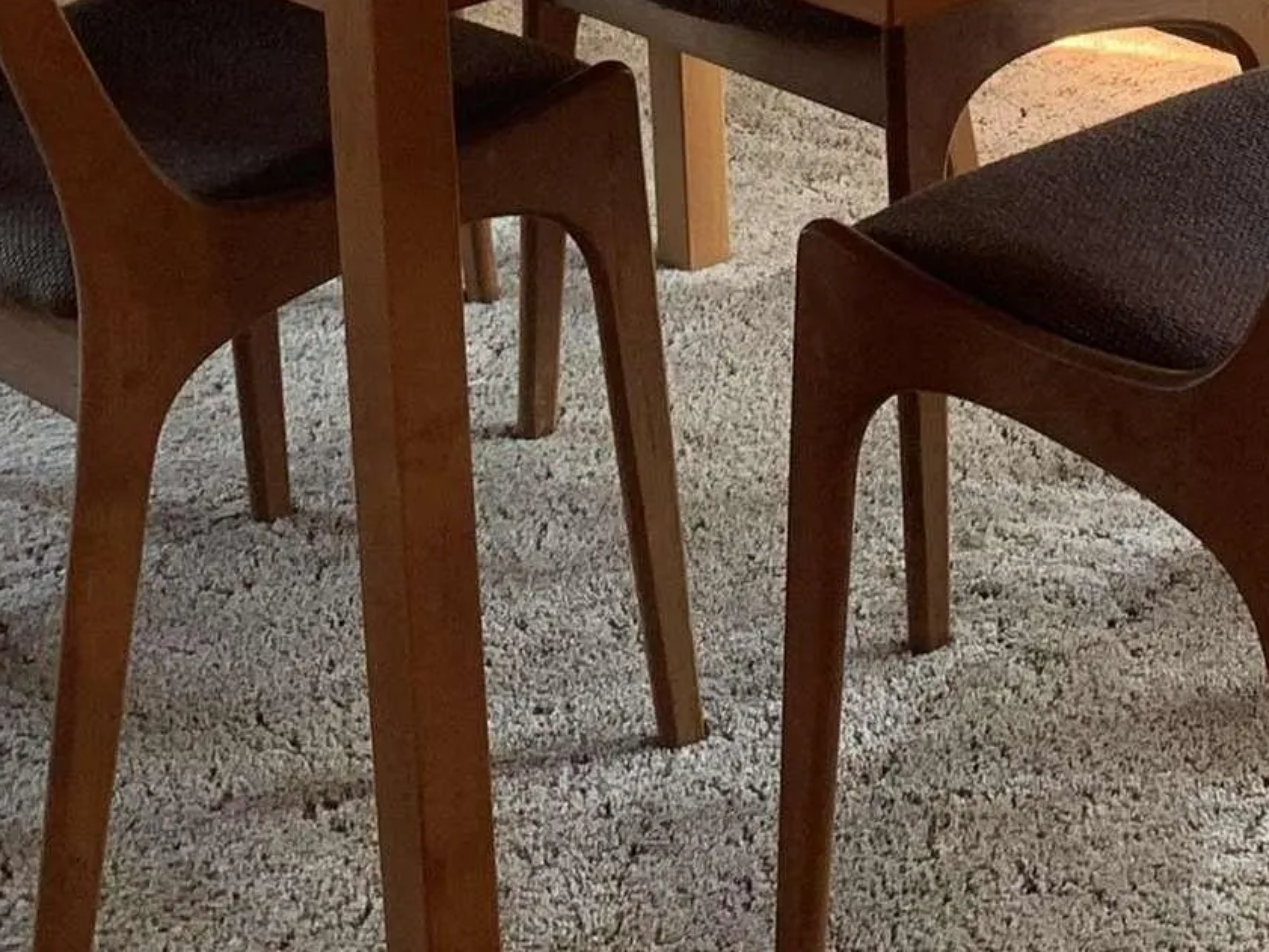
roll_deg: +1.3
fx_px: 3483
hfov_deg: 20.1
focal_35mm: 95
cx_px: 1224
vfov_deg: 14.8
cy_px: -339
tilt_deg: -12.0
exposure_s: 1/120
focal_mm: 4.25
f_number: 1.8
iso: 100
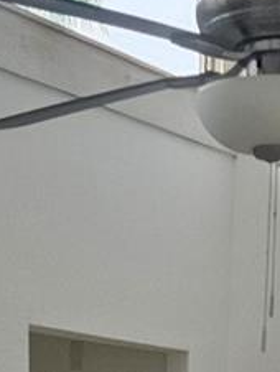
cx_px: 180
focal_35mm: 122
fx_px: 1313
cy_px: 779
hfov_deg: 12.2
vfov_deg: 13.5
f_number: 1.8
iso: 80
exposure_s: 1/359
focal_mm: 5.4
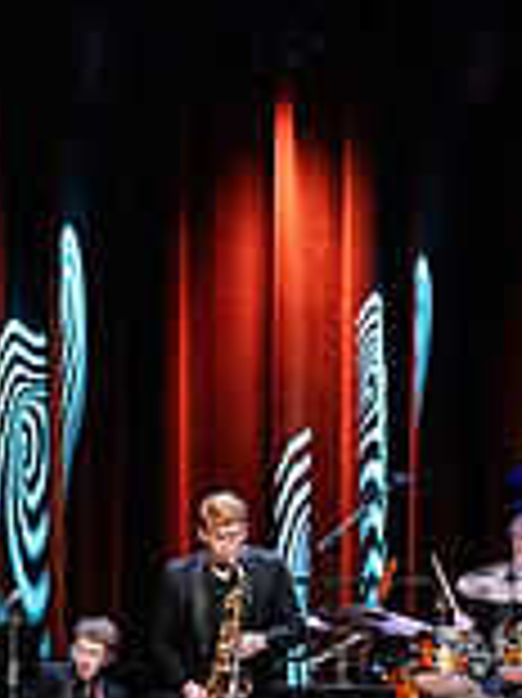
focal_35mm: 252
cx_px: 729
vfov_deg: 7.8
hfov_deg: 5.8
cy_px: 684
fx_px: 5074
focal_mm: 70
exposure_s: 1/400
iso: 6400
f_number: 2.8
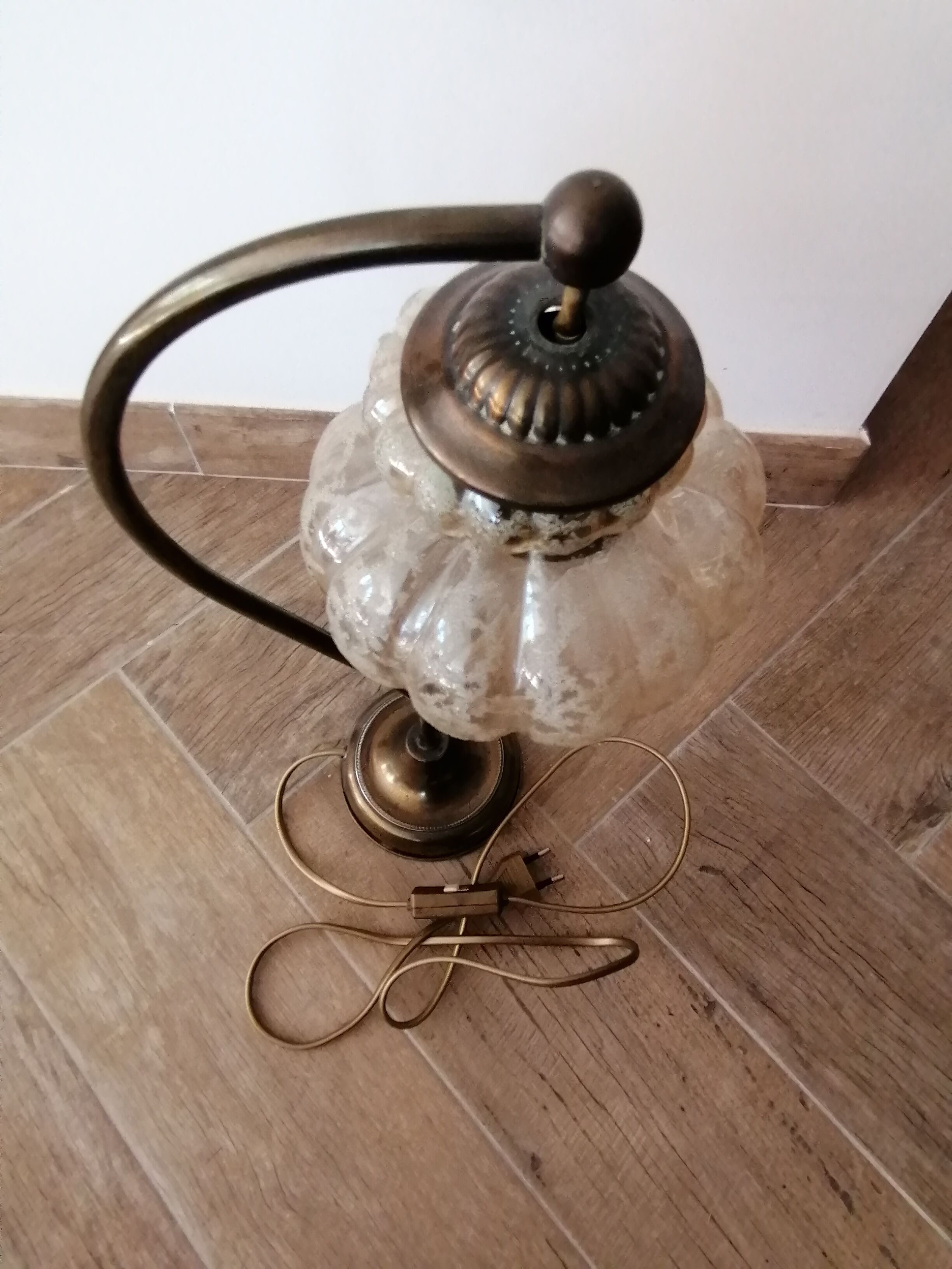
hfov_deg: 56.8
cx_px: 476
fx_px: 880
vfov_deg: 71.6
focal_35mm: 24
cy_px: 634
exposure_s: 1/50
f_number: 2.4
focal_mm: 2.7
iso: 160
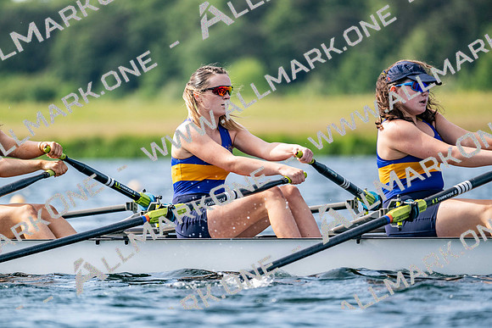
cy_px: 164
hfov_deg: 5.2
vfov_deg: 3.4
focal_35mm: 400
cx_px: 246
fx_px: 5468
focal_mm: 400
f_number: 4.5
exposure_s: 1/2500
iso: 360
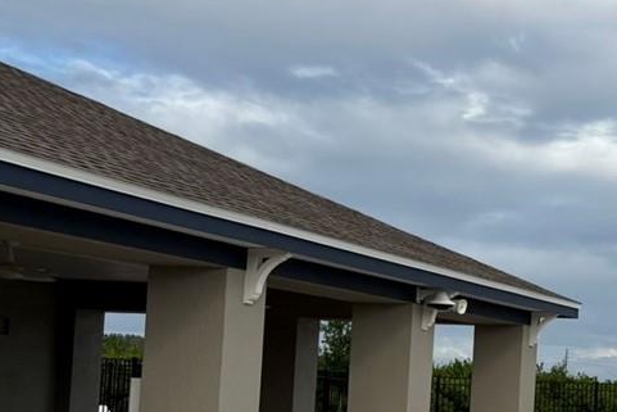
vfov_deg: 16.4
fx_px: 1423
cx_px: 947
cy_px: 325
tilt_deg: +3.4
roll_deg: -1.4
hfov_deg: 20.6
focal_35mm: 83
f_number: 1.78
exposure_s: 1/5714
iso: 80
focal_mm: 6.76
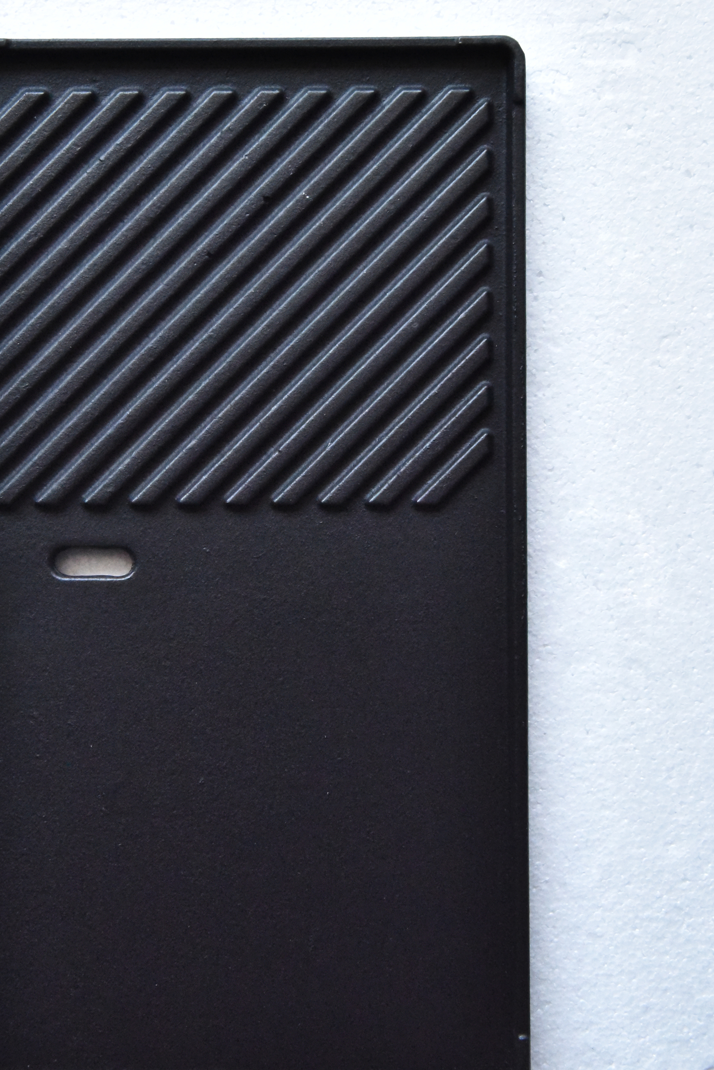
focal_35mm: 49
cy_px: 530
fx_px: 1457
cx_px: 261
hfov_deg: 27.4
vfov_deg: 40.3
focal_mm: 38
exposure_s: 1/1250
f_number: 14
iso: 10000
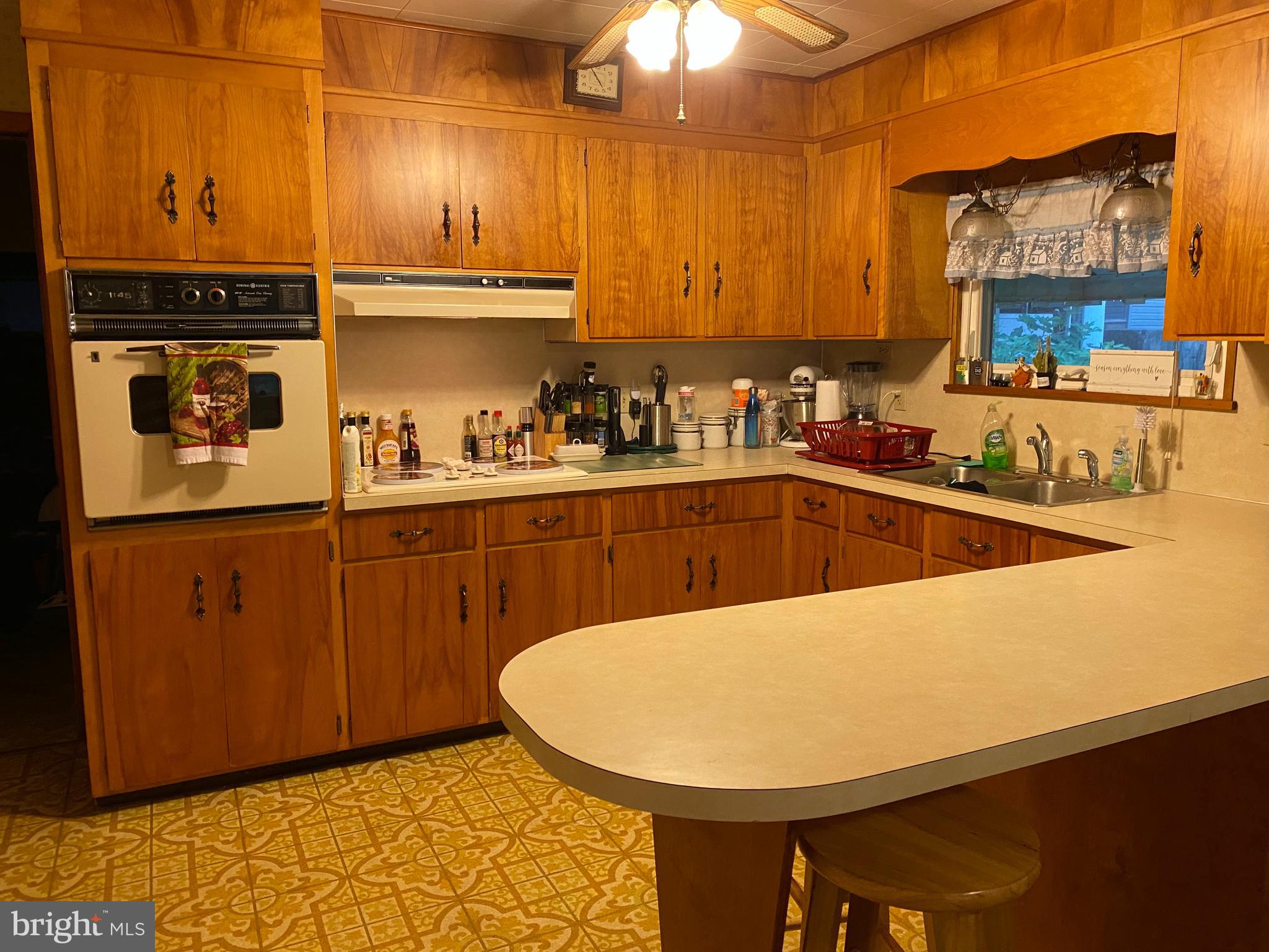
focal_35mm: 26
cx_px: 634
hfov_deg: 67.3
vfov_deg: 53.1
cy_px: 476
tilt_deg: -6.9
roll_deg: -0.7
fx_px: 953
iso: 250
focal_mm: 4.25
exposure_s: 1/60
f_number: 1.8
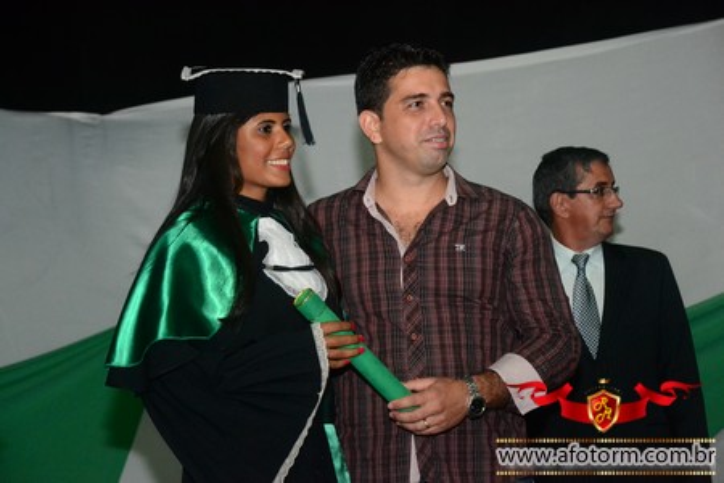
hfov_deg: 17.1
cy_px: 242
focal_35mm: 120
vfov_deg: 11.4
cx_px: 362
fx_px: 2413
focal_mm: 80
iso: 3200
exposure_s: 1/80
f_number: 5.6
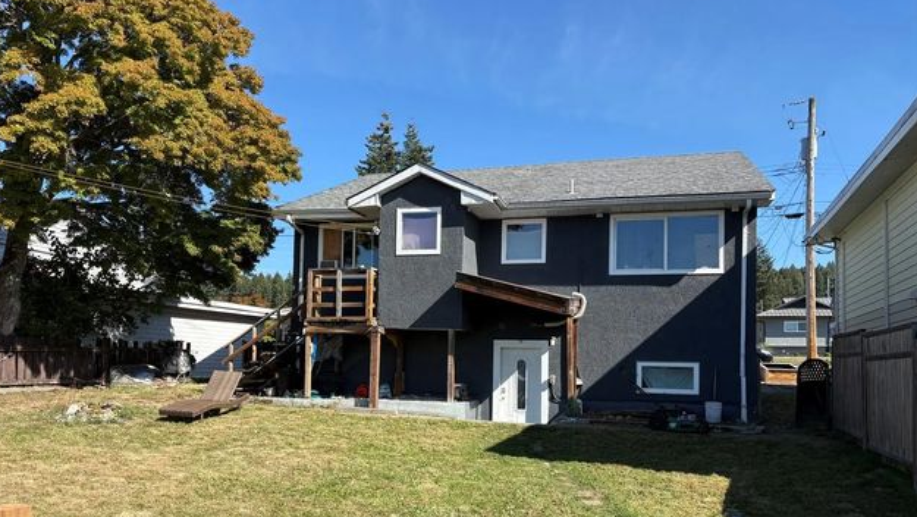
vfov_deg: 39.9
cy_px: 329
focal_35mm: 29
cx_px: 452
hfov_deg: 66.0
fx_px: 705
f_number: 1.6
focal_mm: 5.96
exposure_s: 1/1799
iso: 50
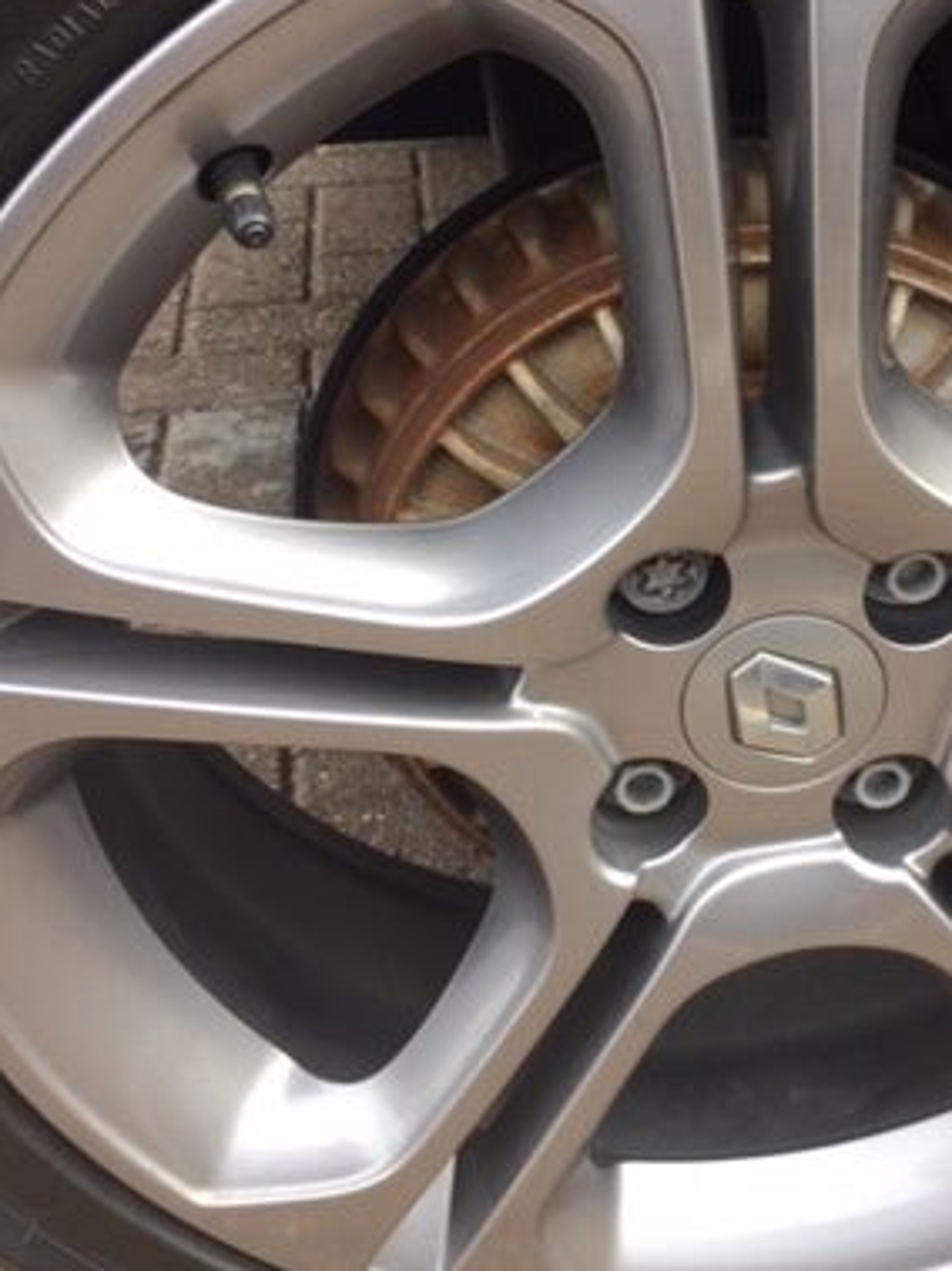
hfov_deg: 29.1
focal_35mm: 49
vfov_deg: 38.8
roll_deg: +2.6
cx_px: 748
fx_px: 1798
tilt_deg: -31.2
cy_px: 547
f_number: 2.2
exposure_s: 1/163
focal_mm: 4.15
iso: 32
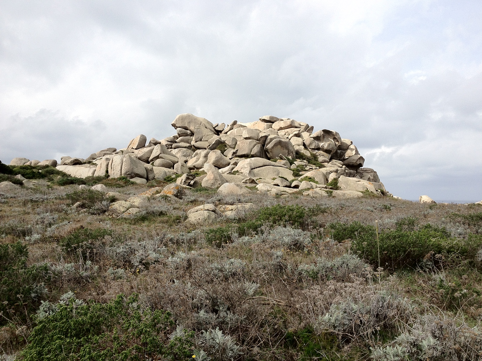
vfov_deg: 40.7
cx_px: 241
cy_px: 180
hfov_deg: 52.6
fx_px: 487
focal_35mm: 35
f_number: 2.4
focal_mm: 4.28
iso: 64
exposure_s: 1/1416
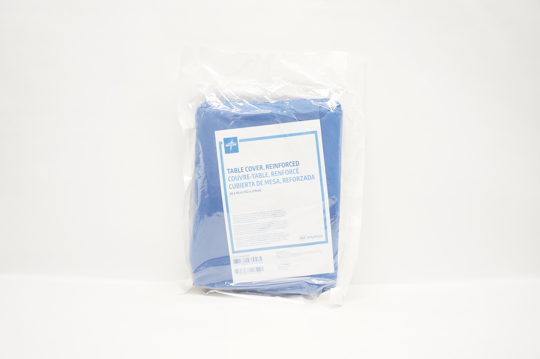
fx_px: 405
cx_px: 270
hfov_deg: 67.4
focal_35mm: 27
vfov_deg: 47.8
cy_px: 180
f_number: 5
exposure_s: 1/80
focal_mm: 18
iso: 800
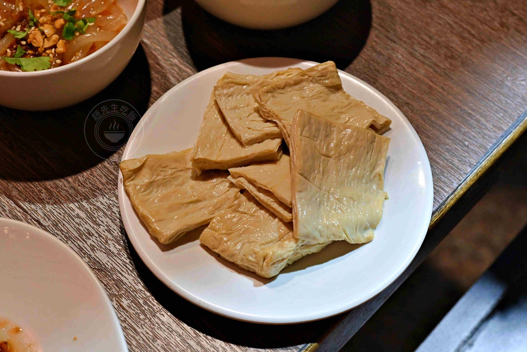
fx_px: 1098
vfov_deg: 18.2
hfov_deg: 27.0
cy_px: 176
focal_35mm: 75
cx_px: 264
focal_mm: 50
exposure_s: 1/100
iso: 1250
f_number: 5.6
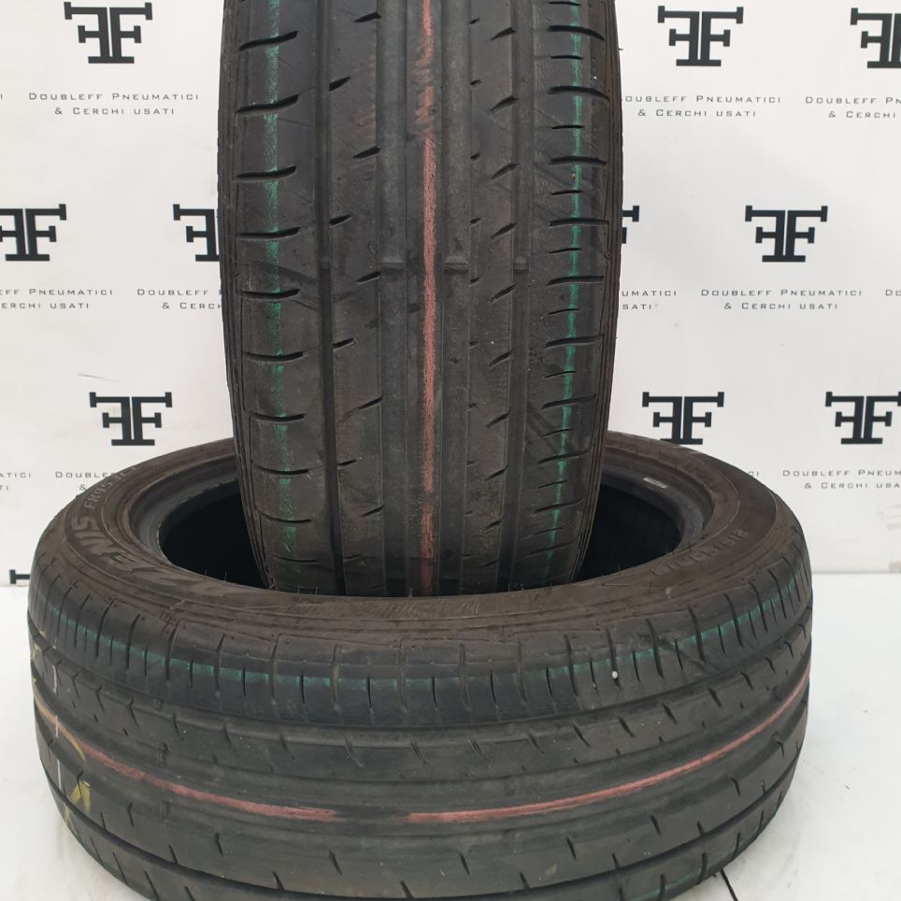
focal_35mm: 31
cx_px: 448
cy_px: 373
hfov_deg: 52.5
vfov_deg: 52.3
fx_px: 913
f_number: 2.4
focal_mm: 4.3
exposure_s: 1/50
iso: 160
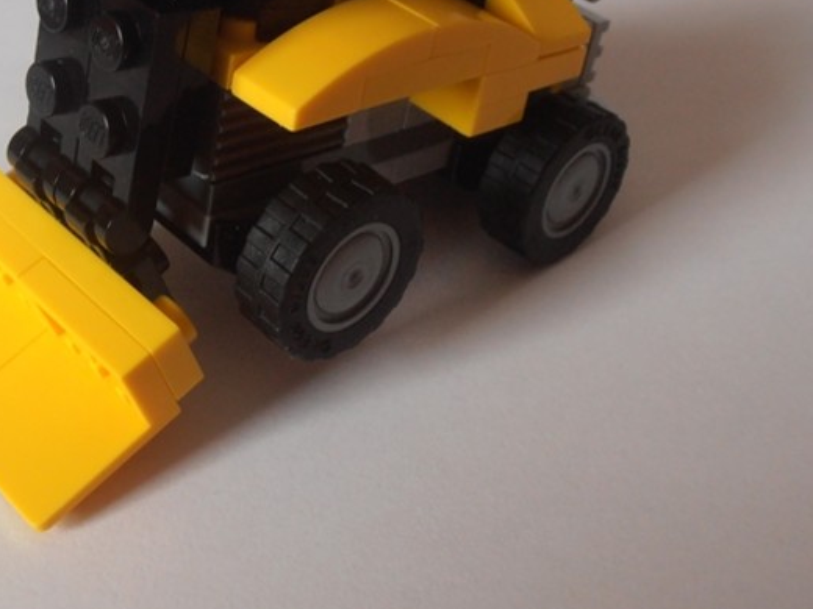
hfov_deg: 30.1
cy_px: 160
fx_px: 1503
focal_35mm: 64
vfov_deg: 22.7
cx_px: 294
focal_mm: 6.61
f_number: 3.9
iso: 125
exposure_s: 1/20
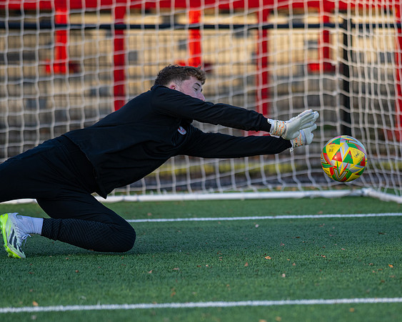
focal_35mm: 253
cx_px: 228
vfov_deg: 6.1
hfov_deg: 7.6
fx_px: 3012
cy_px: 161
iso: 400
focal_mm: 135
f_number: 1.8
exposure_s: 1/2500
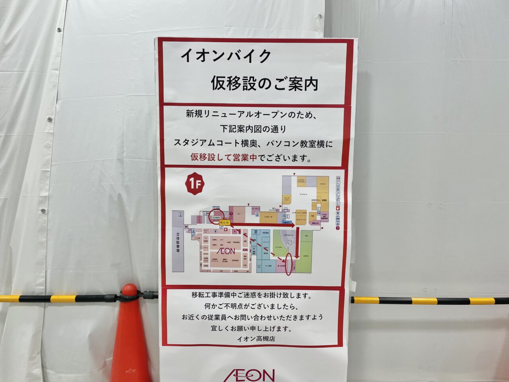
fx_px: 382
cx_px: 254
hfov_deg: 67.3
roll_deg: +0.0
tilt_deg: -7.2
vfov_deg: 53.1
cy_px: 191
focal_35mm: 26
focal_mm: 4.2
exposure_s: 1/120
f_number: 1.6
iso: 40
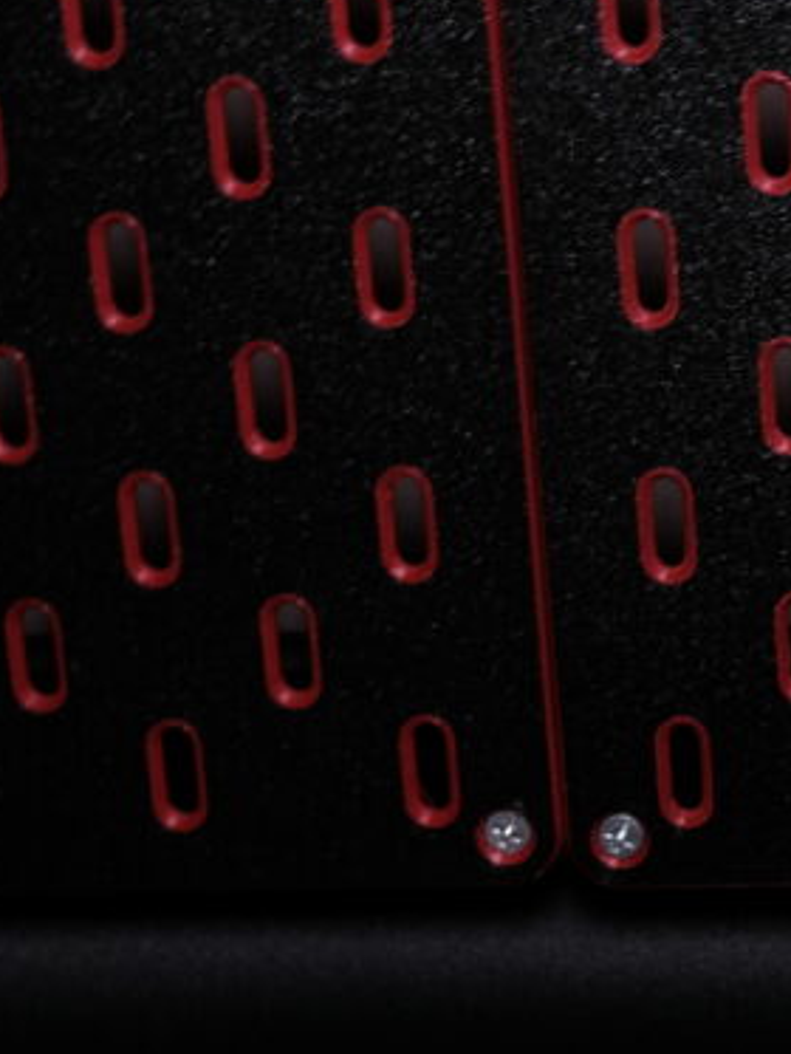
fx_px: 3776
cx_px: 1246
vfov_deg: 15.8
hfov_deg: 11.4
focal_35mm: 124
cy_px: 719
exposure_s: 1/15
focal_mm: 31.4
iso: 250
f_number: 4.7
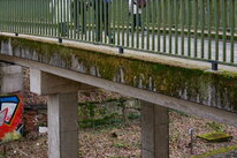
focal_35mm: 68
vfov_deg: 19.7
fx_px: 447
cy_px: 19
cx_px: 67
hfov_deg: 29.3
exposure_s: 1/60
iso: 250
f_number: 5.6
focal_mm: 35
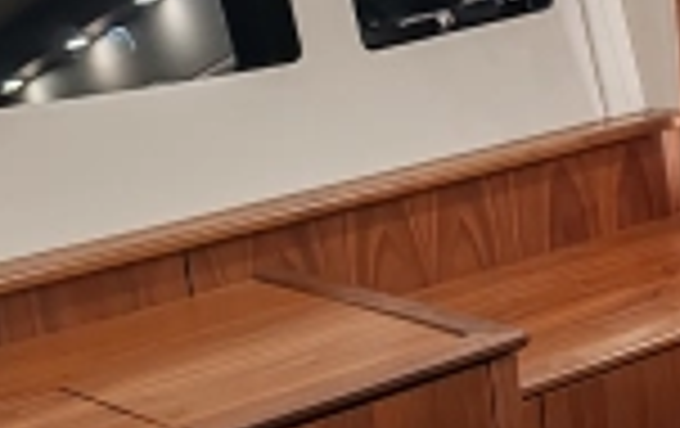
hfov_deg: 17.1
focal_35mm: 104
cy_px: 187
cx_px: 1144
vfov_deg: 12.6
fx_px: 1931
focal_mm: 6.12
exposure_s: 1/50
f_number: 1.9
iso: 640
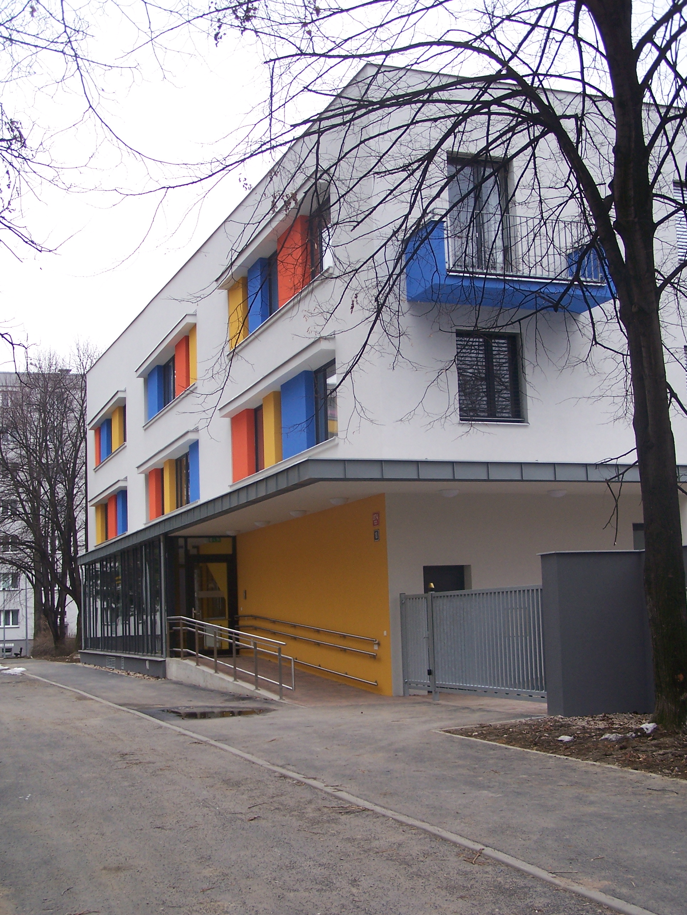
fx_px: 1270
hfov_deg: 30.3
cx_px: 344
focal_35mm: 48
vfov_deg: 39.7
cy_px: 458
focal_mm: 8
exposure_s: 1/160
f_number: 3
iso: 80
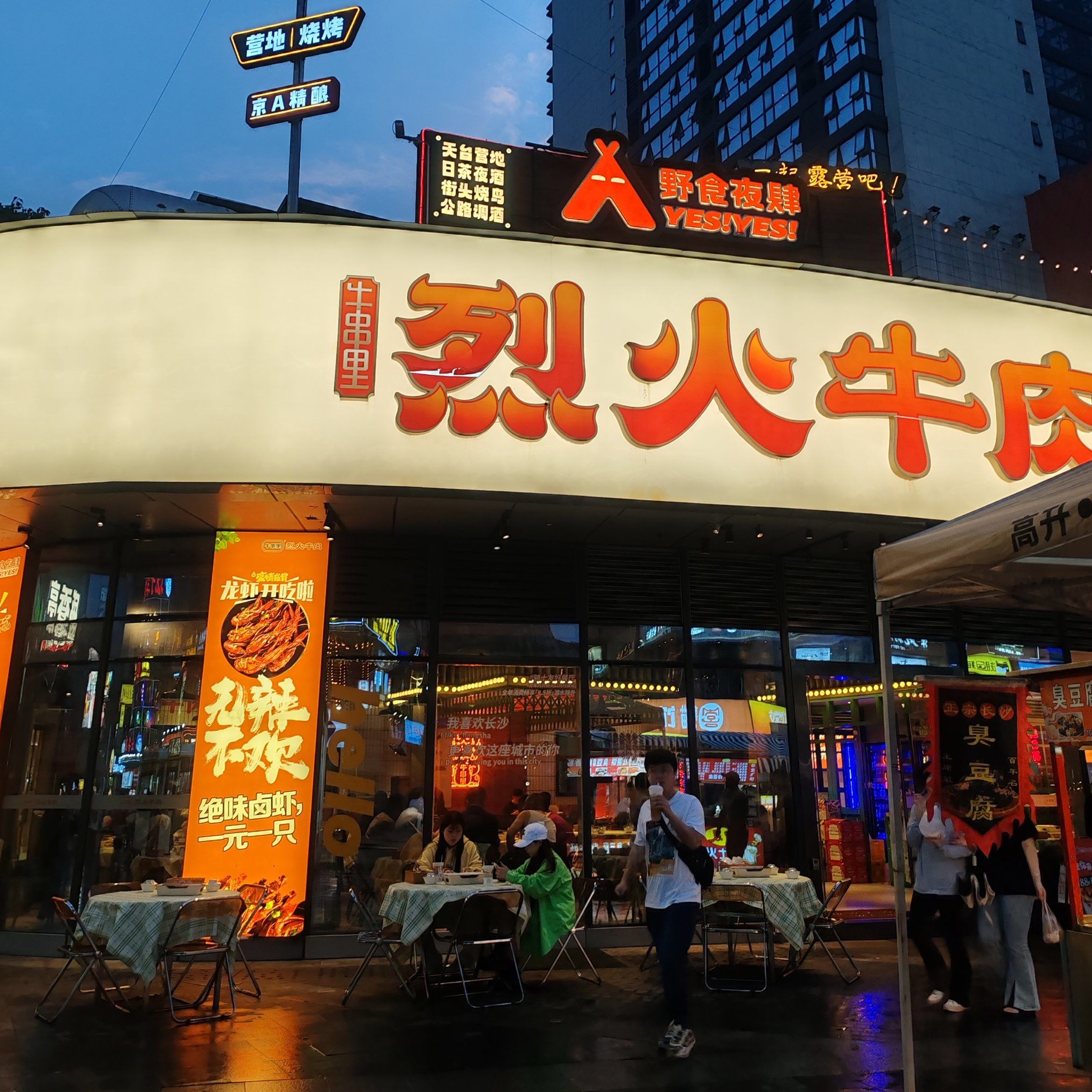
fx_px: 1142
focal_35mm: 32
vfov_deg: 50.8
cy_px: 437
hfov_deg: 51.1
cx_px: 545
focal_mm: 6.12
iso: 80
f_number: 1.9
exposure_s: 1/100
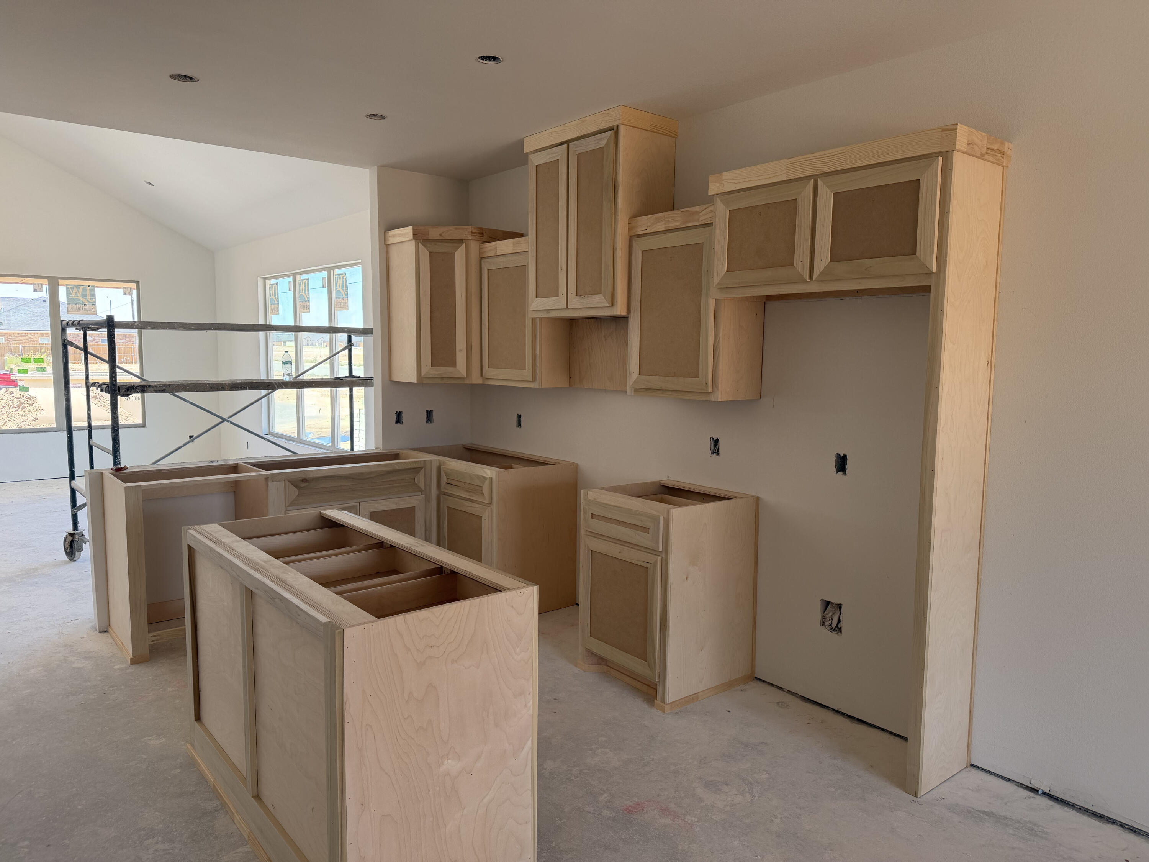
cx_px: 574
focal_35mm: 24
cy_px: 431
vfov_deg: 56.8
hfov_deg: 71.6
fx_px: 797
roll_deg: -0.1
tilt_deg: -6.2
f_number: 1.78
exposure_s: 1/184
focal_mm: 6.76
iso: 100
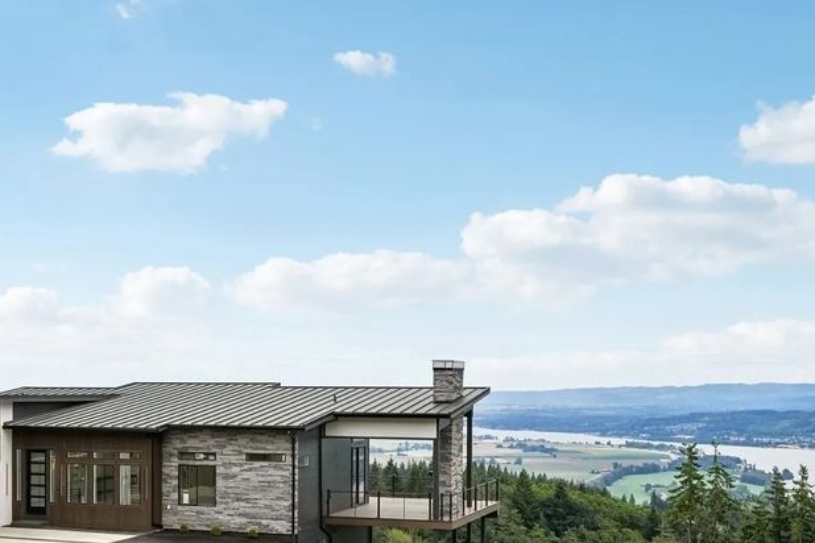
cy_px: 415
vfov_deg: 23.1
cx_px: 245
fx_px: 1313
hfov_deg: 34.0
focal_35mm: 58
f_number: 8
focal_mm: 35
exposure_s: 1/1600
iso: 400
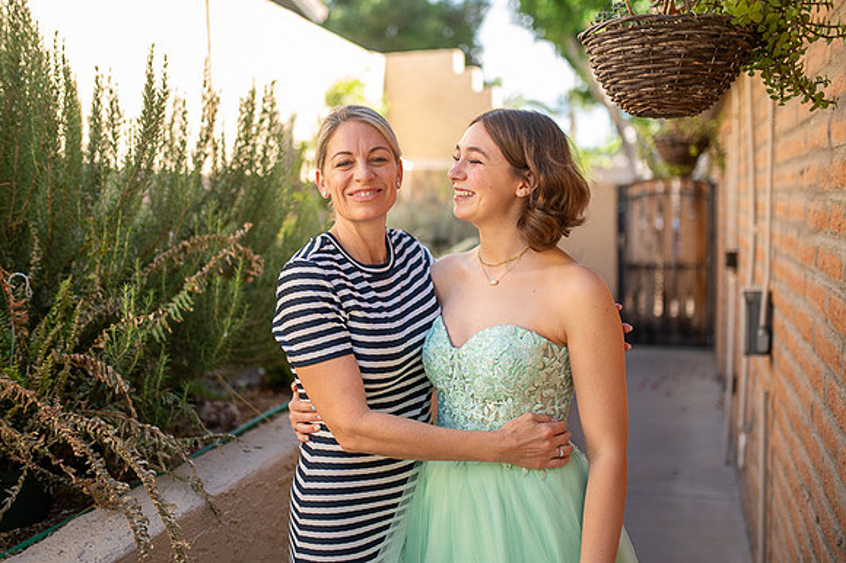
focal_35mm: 37
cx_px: 400
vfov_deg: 36.0
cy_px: 266
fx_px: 867
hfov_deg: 52.0
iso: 400
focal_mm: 35
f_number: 1.4
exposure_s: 1/2500
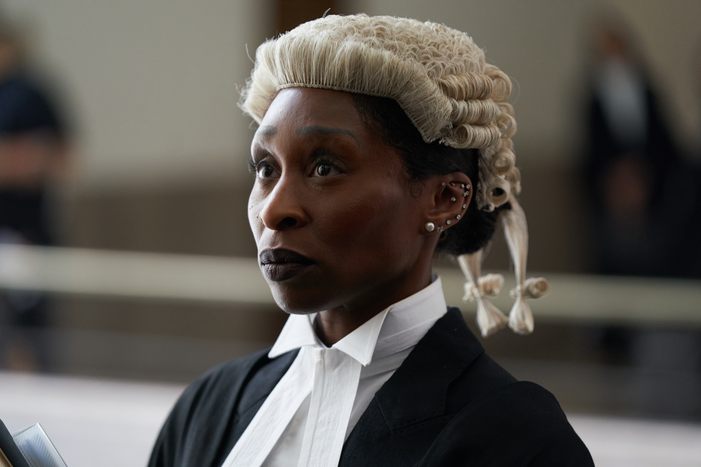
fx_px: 2843
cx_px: 350
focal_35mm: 146
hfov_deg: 14.1
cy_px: 234
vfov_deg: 9.4
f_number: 3.2
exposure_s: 1/200
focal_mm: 146
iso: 3200
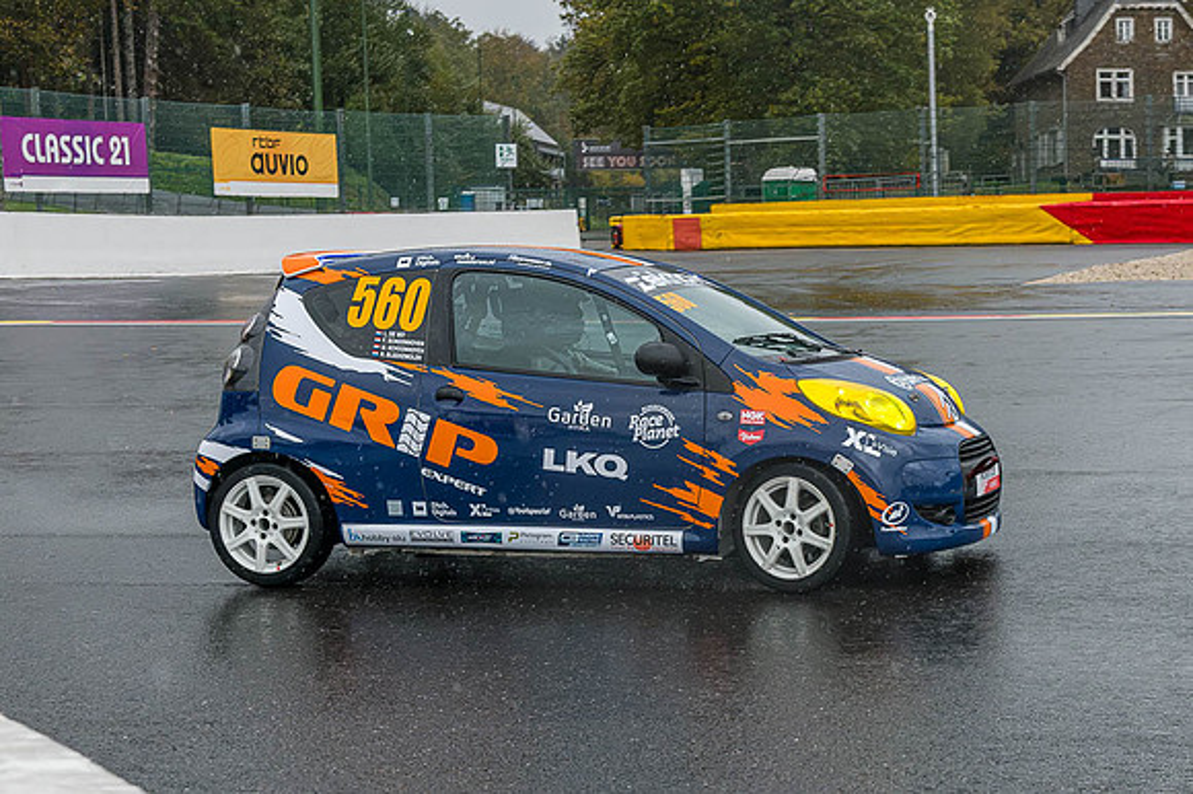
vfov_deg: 16.4
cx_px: 800
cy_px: 630
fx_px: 2732
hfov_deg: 24.5
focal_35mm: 83
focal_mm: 48
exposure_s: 1/1250
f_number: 8
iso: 3200
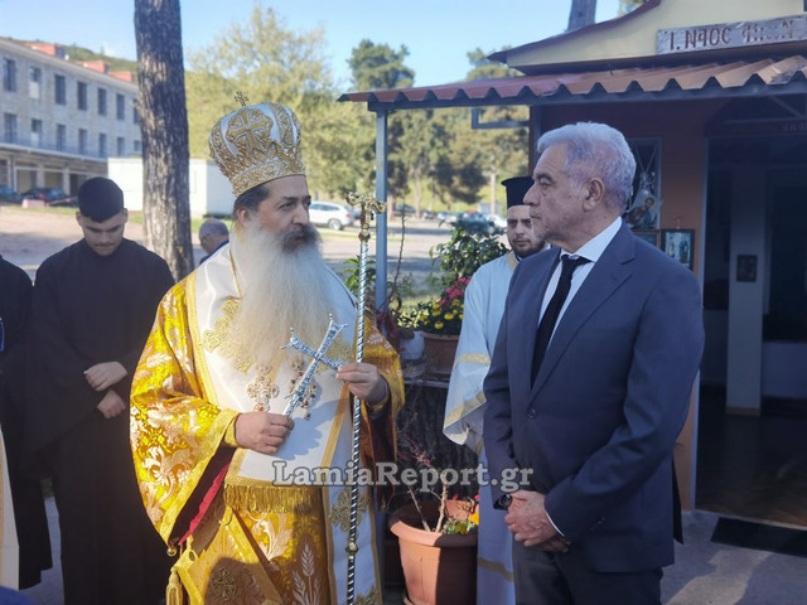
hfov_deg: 50.1
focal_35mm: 37
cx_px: 404
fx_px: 863
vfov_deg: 38.7
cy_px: 302
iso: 50
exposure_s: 1/1261
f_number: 1.9
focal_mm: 6.71
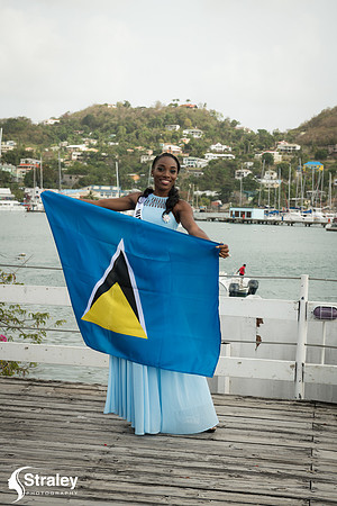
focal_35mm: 58
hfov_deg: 23.4
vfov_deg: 34.5
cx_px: 168
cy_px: 253
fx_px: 814
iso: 100
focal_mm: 58
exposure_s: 1/160
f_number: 7.1
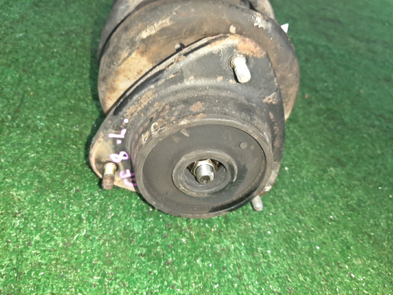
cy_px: 148
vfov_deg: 53.1
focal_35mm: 26
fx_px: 295
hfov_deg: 67.3
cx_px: 196
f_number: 1.7
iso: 295
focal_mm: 3.93
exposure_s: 1/25
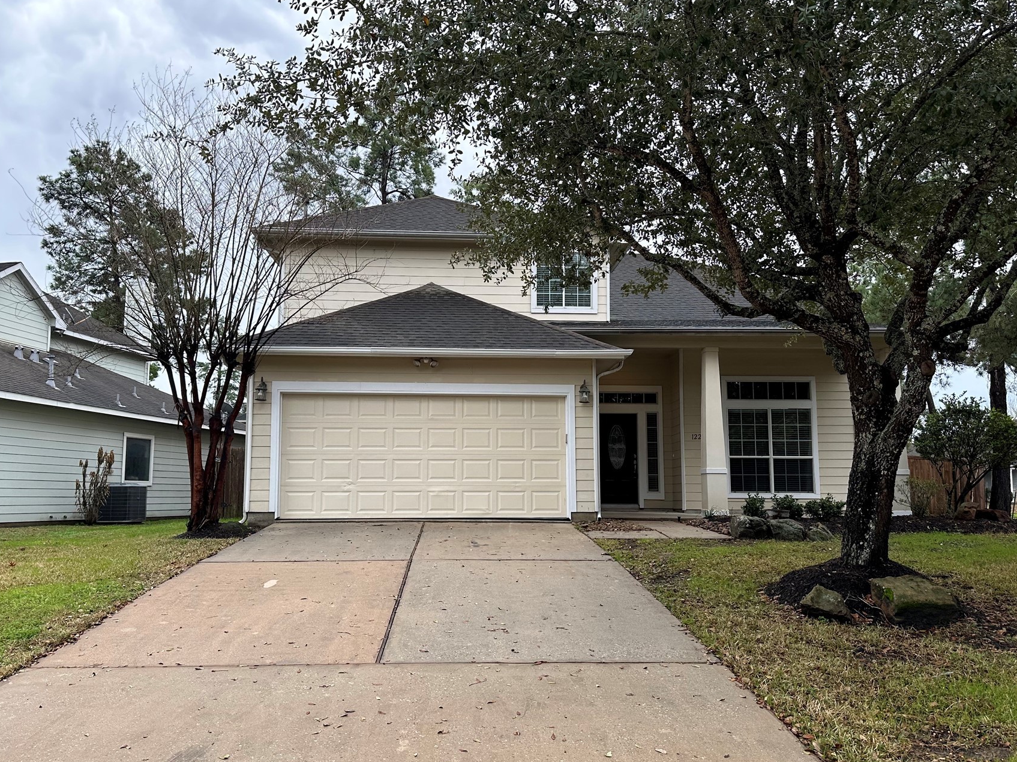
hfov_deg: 61.7
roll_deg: -0.1
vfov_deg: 48.2
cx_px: 502
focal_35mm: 29
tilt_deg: +9.5
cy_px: 395
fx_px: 852
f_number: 1.78
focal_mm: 6.86
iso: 80
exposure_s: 1/927
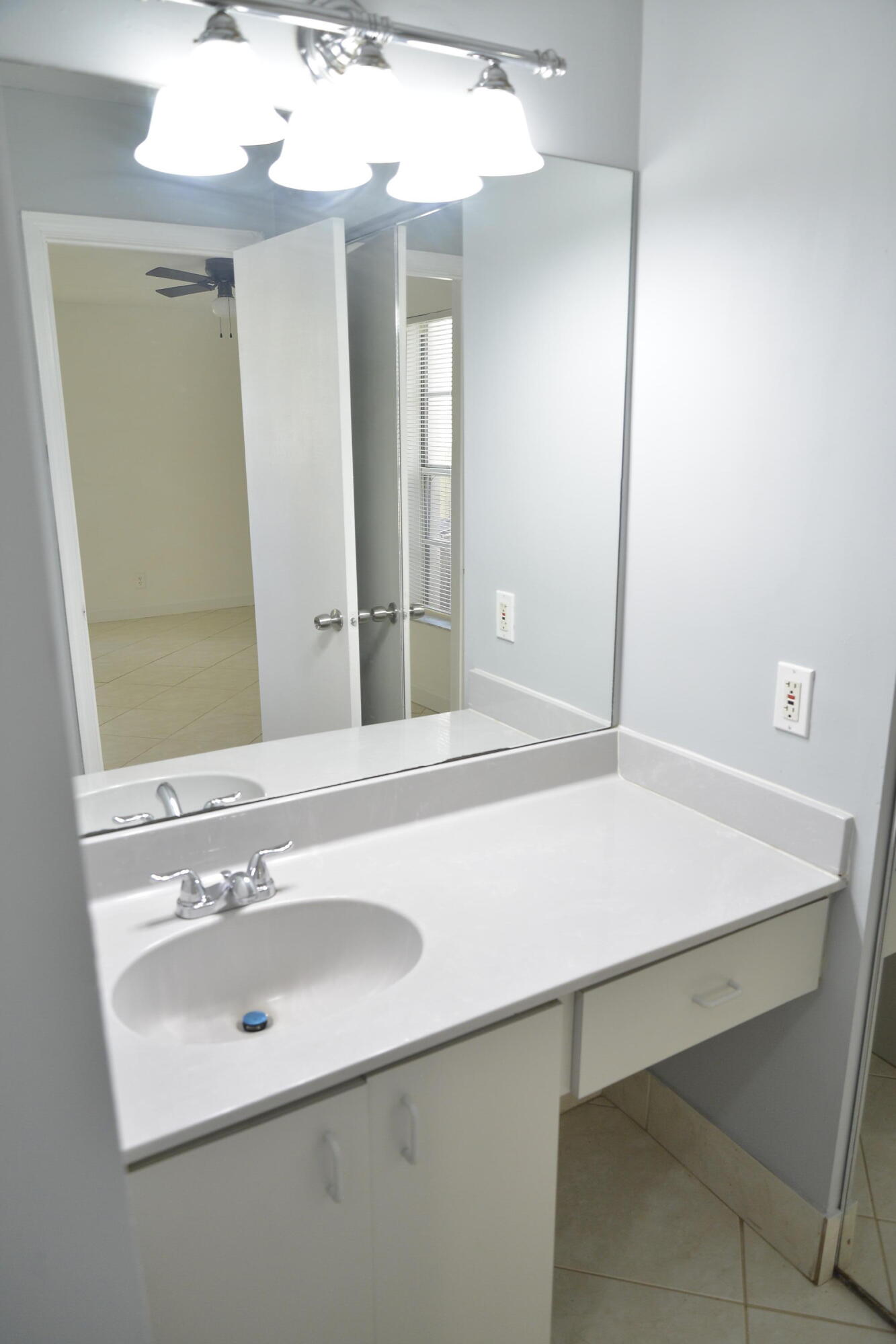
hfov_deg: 53.1
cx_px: 448
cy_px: 672
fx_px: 896
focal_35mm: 24
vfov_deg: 73.7
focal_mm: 24
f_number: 4.5
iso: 1000
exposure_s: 1/80
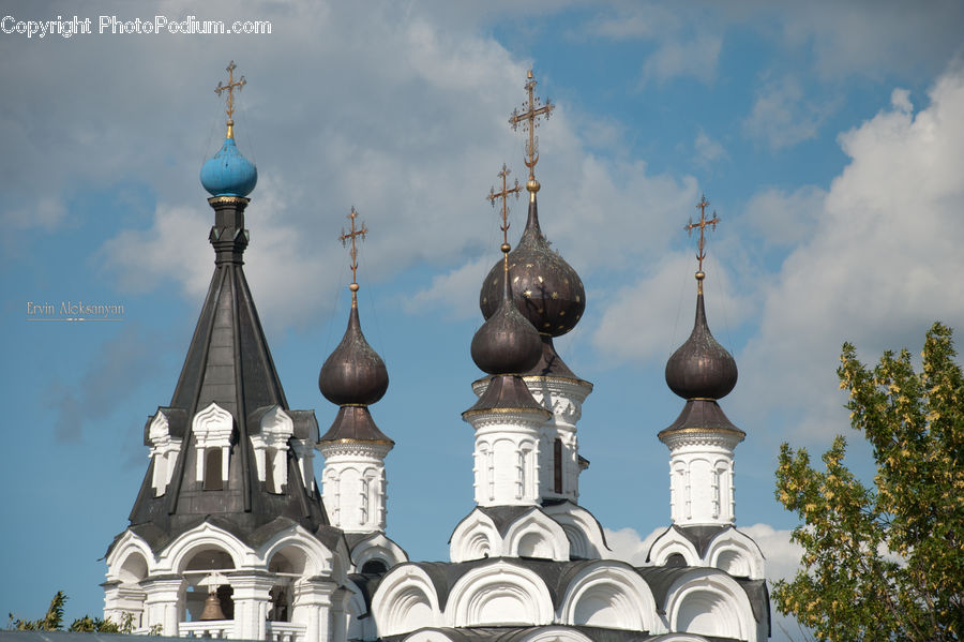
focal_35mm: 150
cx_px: 482
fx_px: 4014
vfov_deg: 9.1
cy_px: 321
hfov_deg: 13.7
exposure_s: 1/1250
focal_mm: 100
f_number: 5.6
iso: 200
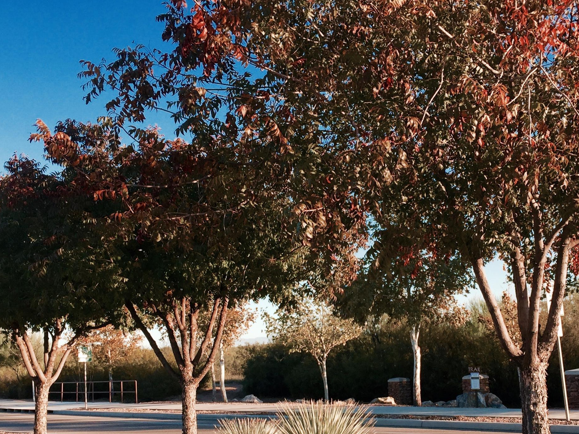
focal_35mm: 47
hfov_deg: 40.3
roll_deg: +1.9
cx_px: 347
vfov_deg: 30.5
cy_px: 309
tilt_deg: +0.4
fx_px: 786
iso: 32
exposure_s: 1/507
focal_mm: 4.15
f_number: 2.2
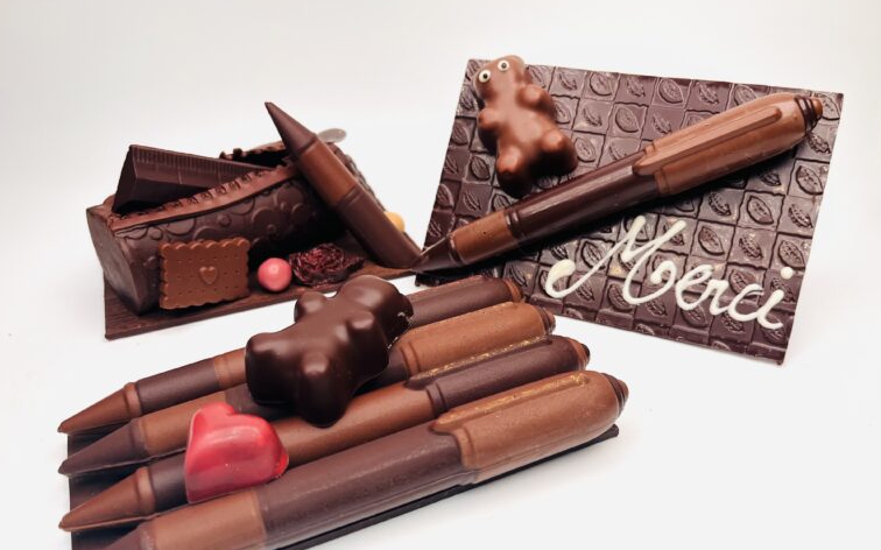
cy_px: 324
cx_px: 438
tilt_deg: -33.3
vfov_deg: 44.3
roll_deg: -1.6
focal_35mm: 28
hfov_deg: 66.5
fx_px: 672
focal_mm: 5.1
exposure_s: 1/105
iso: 80
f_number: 1.6
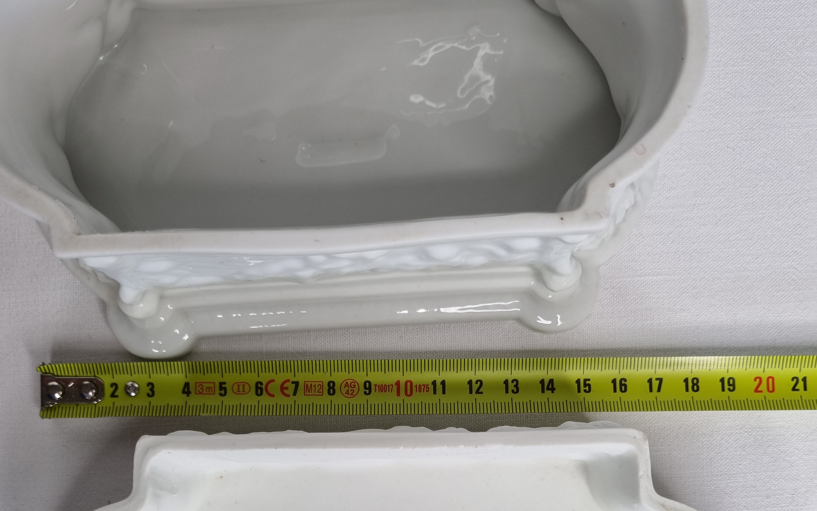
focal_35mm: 37
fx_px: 824
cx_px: 406
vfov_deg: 33.2
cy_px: 425
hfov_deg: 52.7
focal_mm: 5.4
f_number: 1.8
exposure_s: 1/172
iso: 50
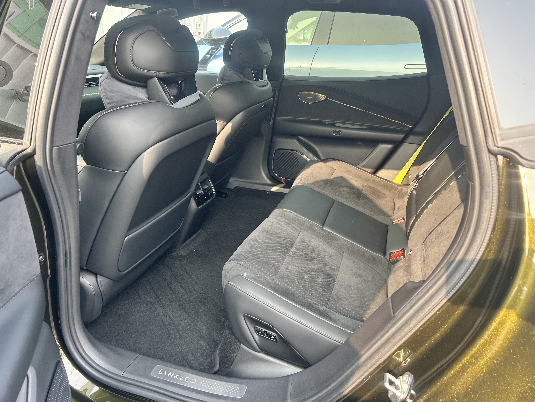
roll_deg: -1.3
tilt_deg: -22.5
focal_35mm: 26
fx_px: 402
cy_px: 201
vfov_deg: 53.1
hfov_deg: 67.3
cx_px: 268
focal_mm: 5.7
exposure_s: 1/122
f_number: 1.5
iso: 50
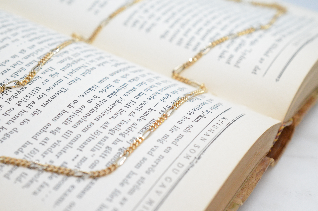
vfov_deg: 22.5
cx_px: 159
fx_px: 529
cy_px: 106
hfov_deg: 33.5
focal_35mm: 60
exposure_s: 1/1000
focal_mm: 40
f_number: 5.6
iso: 3200
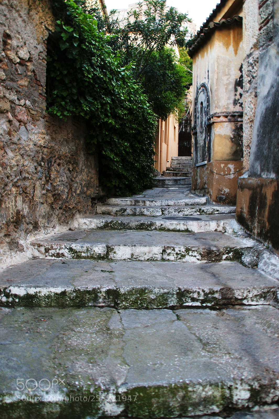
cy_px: 210
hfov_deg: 47.9
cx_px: 140
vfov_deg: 67.4
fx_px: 314
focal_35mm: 27
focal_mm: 18
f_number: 4.5
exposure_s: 1/10
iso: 200
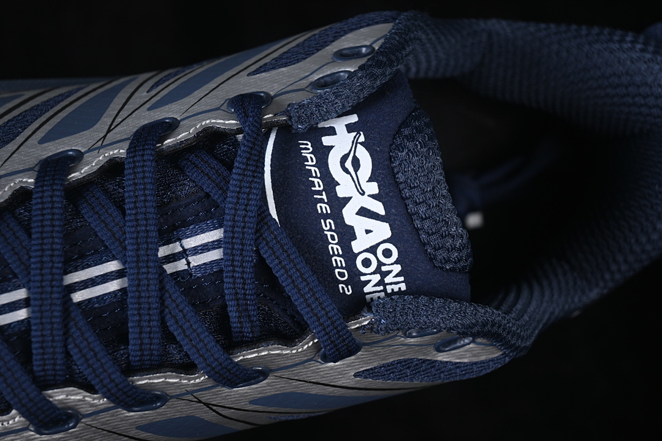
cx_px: 331
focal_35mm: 75
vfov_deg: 18.2
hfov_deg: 27.0
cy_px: 220
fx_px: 1379
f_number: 6.3
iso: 160
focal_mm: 50
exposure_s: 1/60
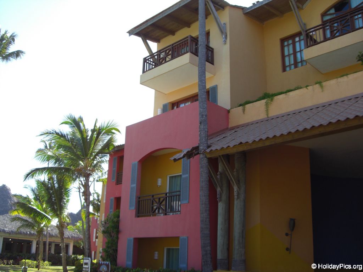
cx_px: 182
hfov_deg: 49.0
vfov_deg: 37.7
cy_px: 136
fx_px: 398
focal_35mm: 38
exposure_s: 1/400
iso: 64
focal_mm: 6.2
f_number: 2.7
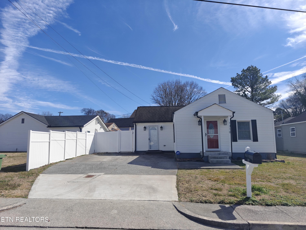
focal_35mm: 24
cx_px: 153
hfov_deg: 71.5
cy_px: 115
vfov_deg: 56.9
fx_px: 212
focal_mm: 6.06
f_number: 1.7
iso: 64
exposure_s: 1/1612
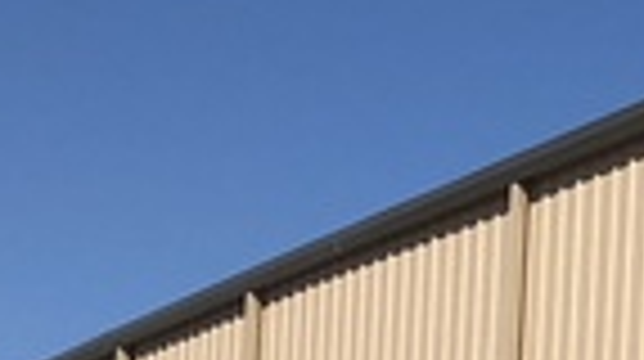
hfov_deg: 9.1
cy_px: 513
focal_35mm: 214
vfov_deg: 5.6
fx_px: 3650
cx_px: 1558
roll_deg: -0.5
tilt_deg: +7.7
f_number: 1.8
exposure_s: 1/3472
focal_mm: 4
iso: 20
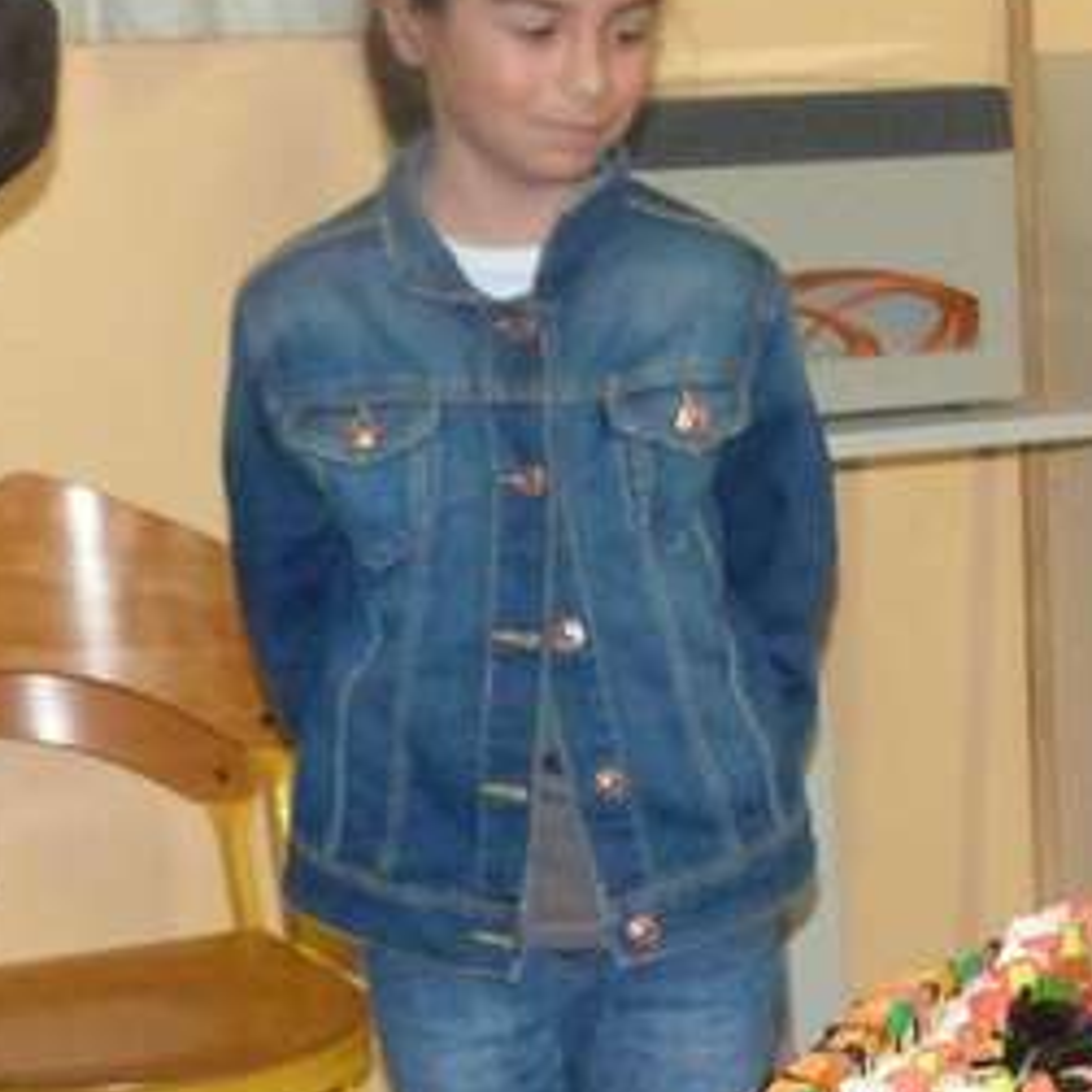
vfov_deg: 14.5
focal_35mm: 119
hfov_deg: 14.1
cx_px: 1431
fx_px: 4247
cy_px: 1053
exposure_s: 1/60
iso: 400
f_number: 3
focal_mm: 5.8
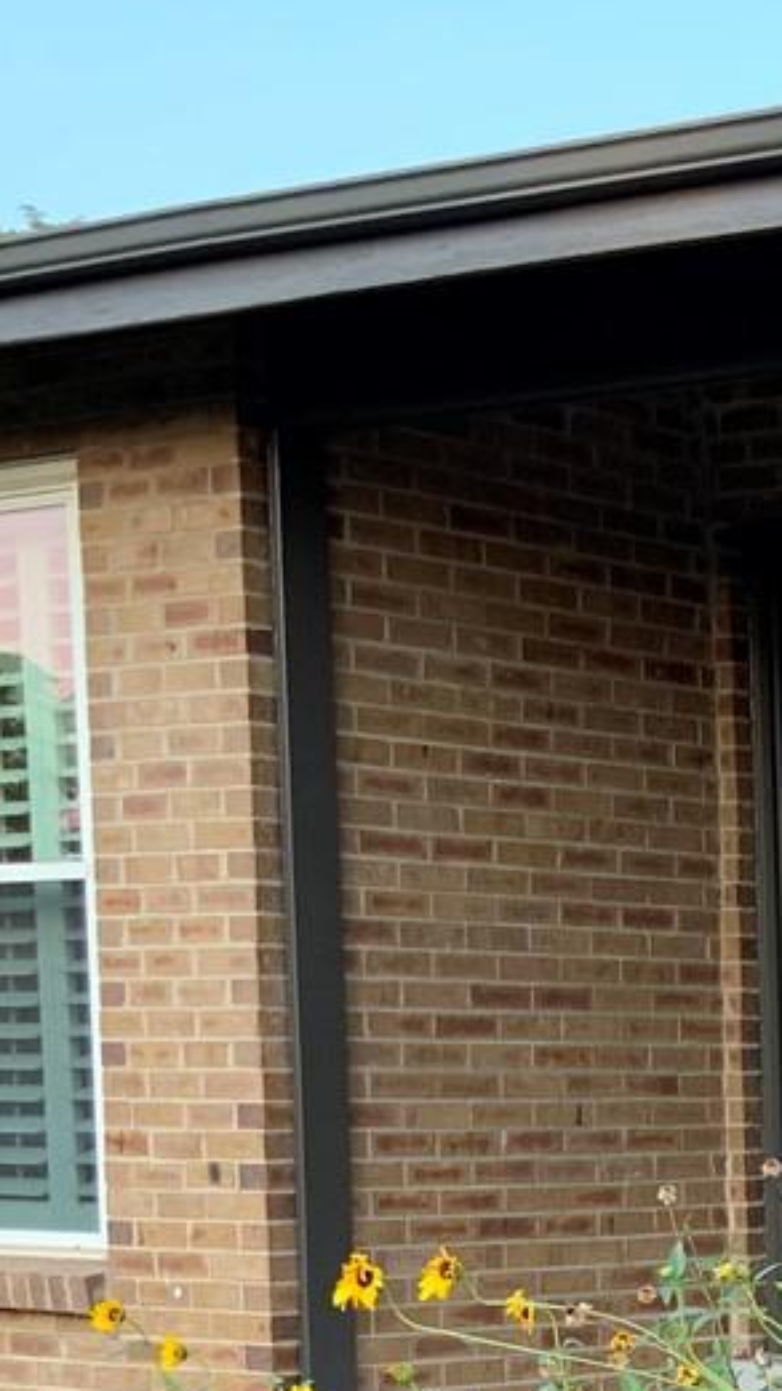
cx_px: 1404
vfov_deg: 20.9
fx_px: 3576
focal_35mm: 97
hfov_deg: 11.6
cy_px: 1535
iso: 32
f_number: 1.8
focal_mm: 3
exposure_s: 1/122
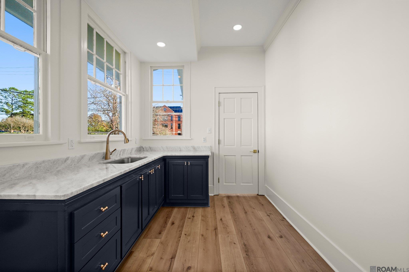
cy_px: 136
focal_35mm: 15
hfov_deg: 100.4
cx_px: 204
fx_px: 170
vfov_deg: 77.2
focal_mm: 15
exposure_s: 1/13
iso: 200
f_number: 10
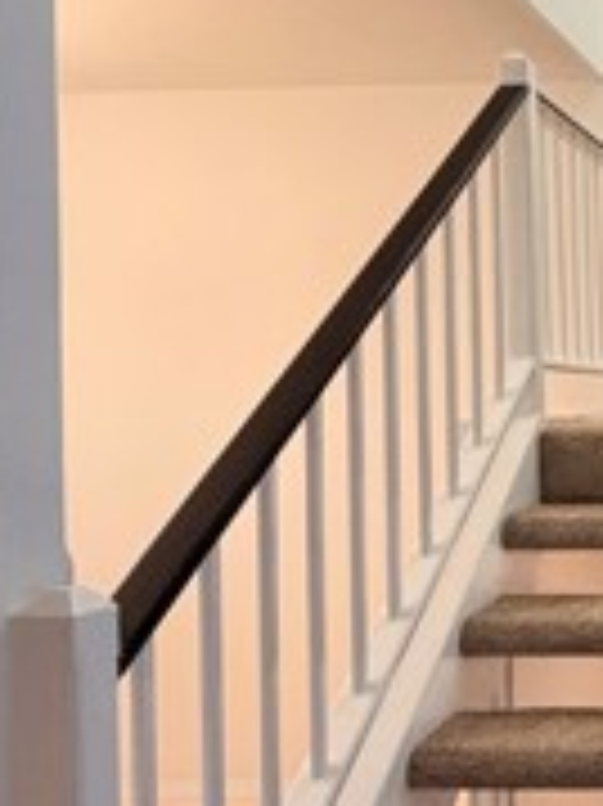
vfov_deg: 38.2
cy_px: 419
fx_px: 1163
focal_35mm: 50
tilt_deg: -0.6
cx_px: 878
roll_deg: +0.5
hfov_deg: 23.8
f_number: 2.2
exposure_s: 1/120
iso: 250
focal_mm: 2.22
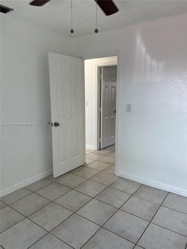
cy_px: 124
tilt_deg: -6.7
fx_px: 187
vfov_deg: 67.3
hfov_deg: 53.1
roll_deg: +1.7
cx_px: 94
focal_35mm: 26
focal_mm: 5.7
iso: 32
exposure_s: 1/125
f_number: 1.5
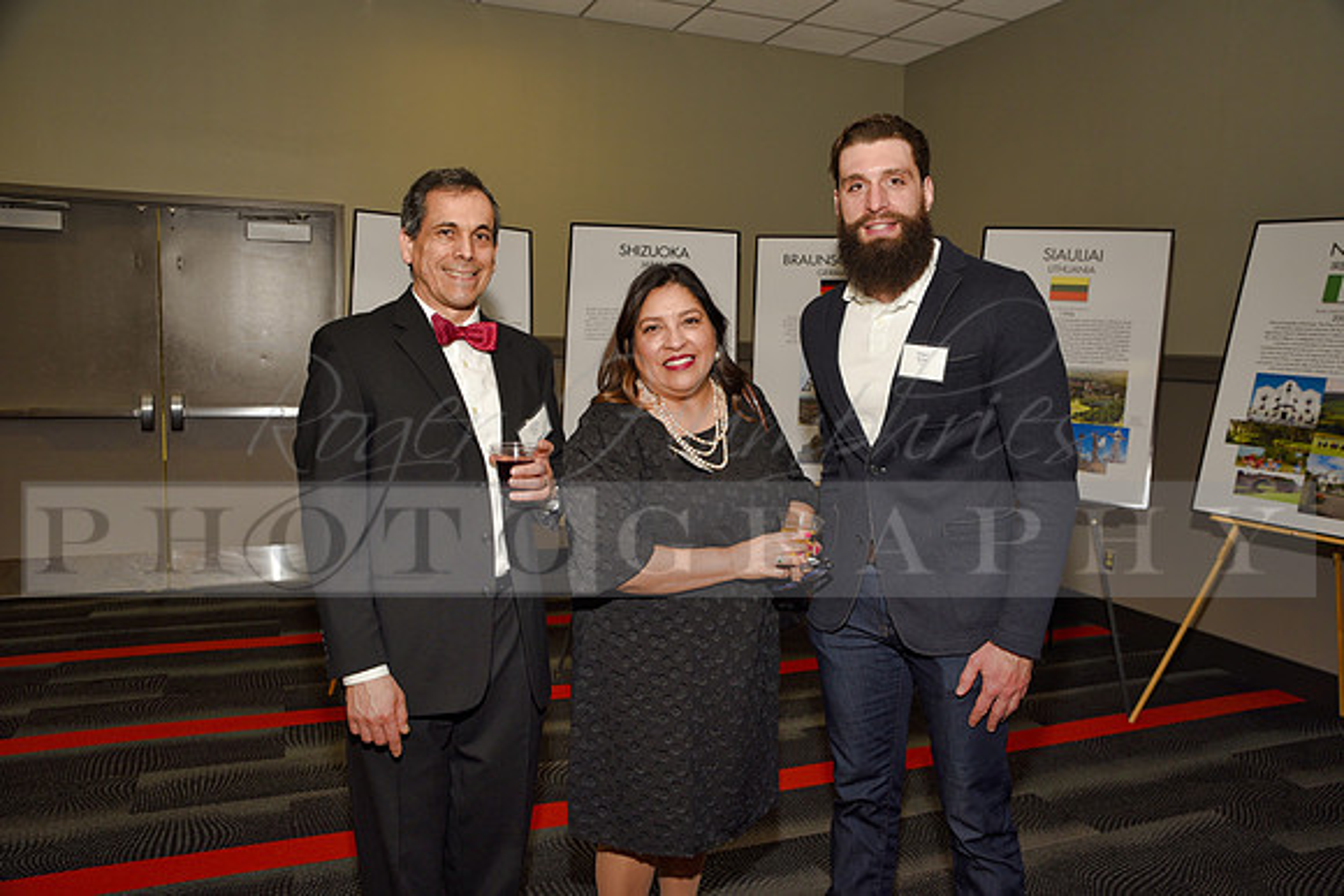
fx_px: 1083
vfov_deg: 45.0
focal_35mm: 29
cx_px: 672
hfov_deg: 63.6
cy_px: 448
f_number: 5
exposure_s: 1/60
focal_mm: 29
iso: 200
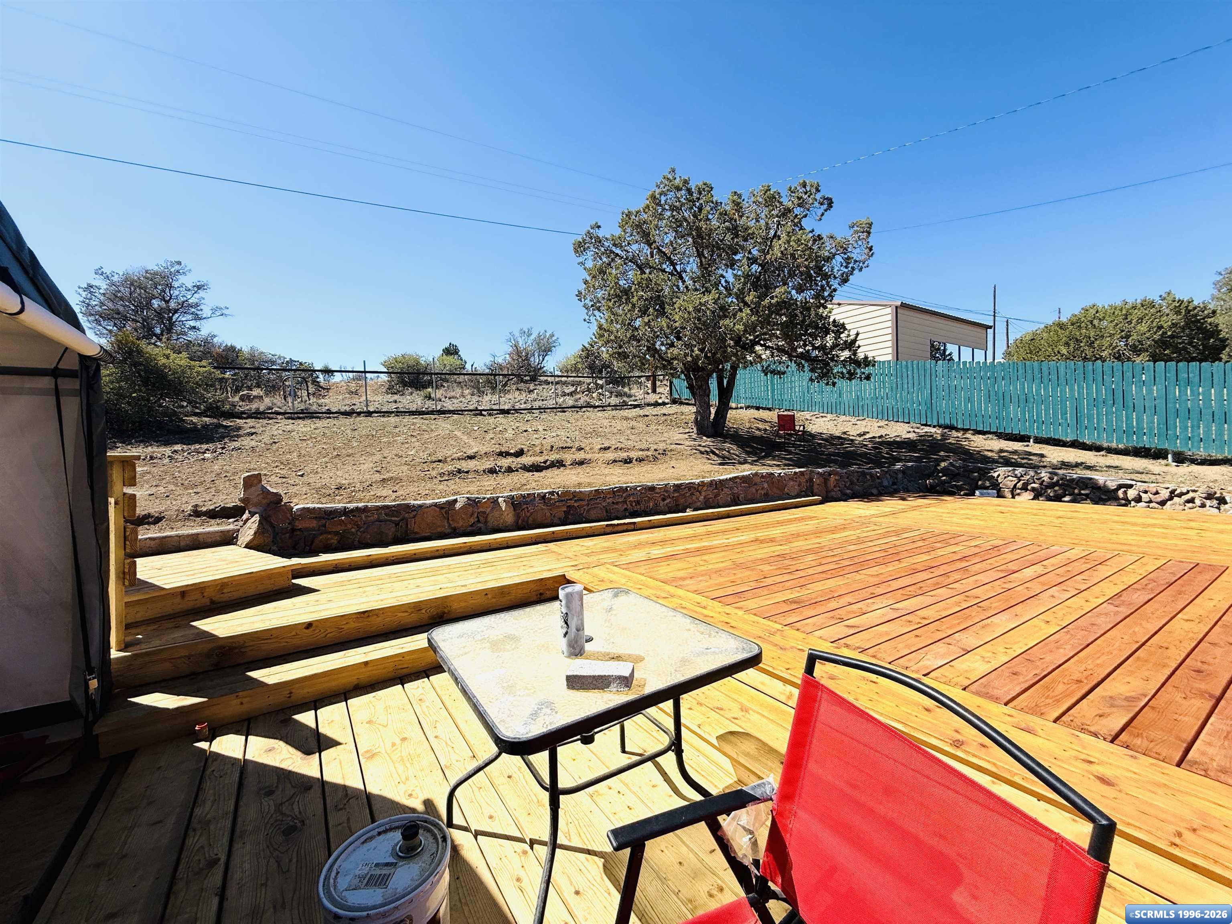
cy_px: 462
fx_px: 498
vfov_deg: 85.7
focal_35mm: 14
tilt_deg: +0.5
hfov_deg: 102.1
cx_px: 616
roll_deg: +2.1
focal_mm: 2.22
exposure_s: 1/2024
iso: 50
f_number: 2.2
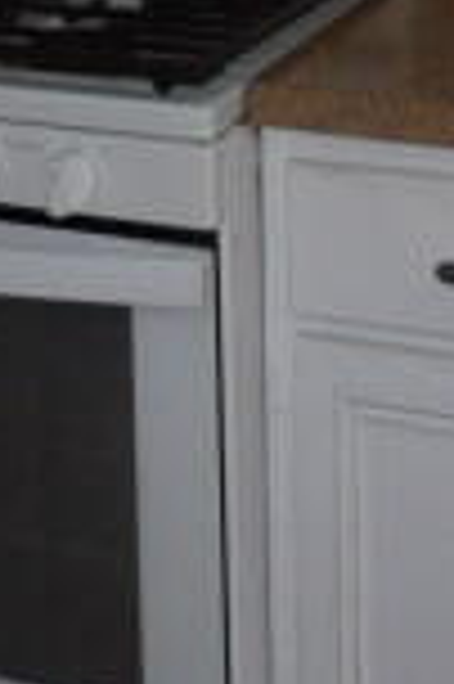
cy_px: -306
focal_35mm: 105
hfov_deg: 12.9
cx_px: 45
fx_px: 1991
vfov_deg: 17.7
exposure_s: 1/33
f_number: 3.2
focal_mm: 4.3
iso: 200
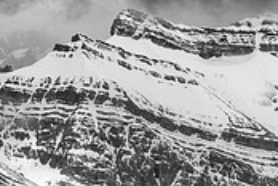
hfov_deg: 4.1
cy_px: 187
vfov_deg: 2.7
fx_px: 3869
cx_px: 363
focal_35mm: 501
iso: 100
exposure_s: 1/160
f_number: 8
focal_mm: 54.62
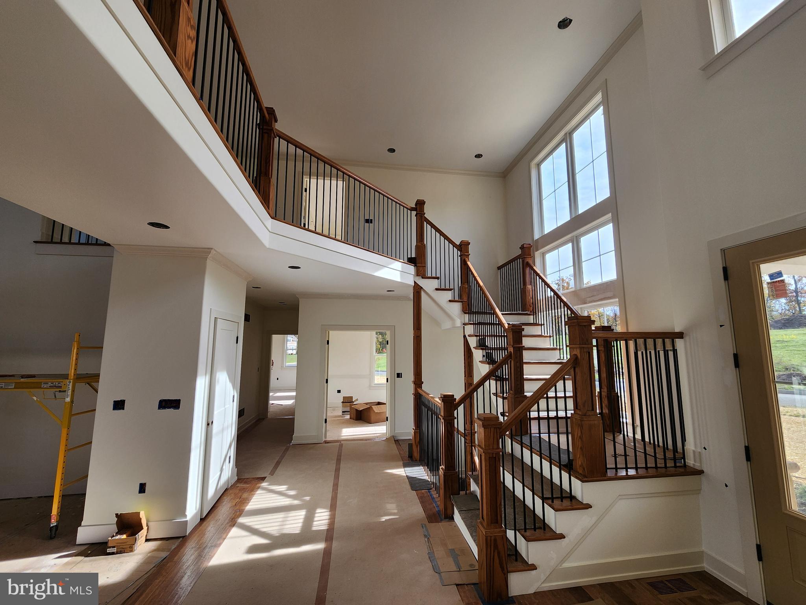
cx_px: 403
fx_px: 303
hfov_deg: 106.2
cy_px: 302
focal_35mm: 13
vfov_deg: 89.9
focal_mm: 2.2
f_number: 2.2
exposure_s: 1/330
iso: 50
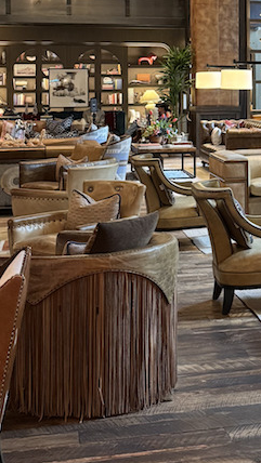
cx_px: 304
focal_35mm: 55
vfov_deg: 37.0
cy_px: 120
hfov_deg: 20.6
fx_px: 676
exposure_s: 1/60
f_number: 1.78
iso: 800
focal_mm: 6.76
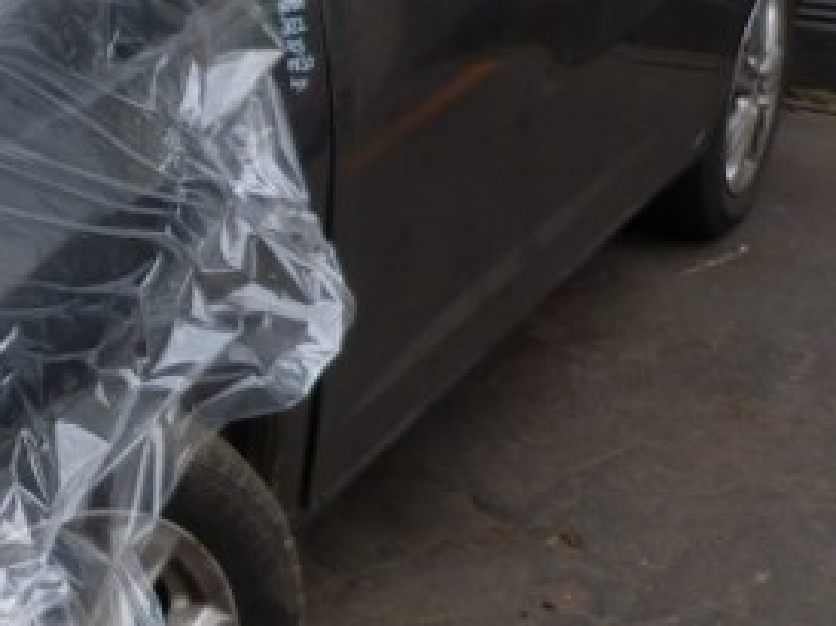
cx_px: -235
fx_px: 1761
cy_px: 186
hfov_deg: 23.7
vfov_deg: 20.0
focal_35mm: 73
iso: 80
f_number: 2.8
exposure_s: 1/60
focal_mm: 4.5
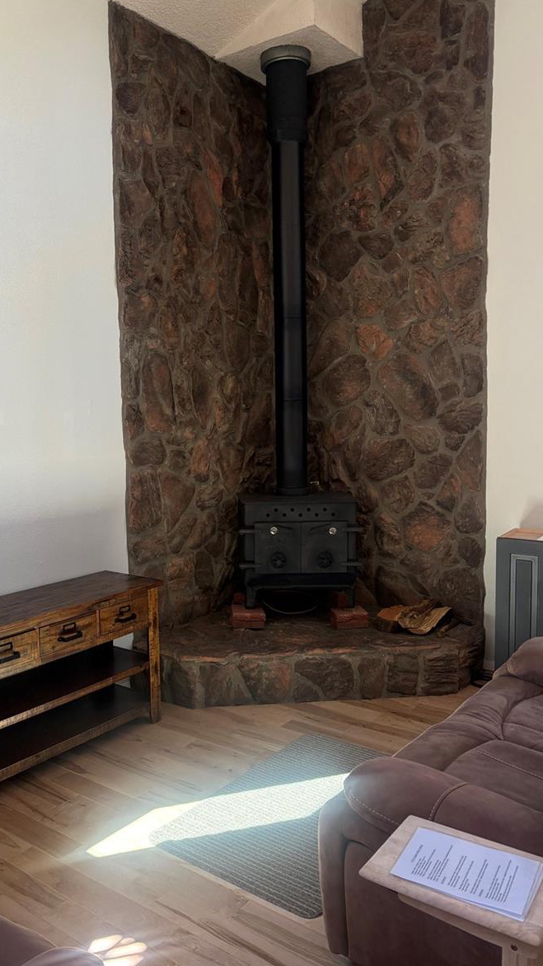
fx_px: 743
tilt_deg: -5.8
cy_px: 491
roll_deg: +0.9
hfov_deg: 39.9
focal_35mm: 29
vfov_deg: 66.1
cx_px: 208
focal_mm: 5.96
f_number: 1.6
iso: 125
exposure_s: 1/70
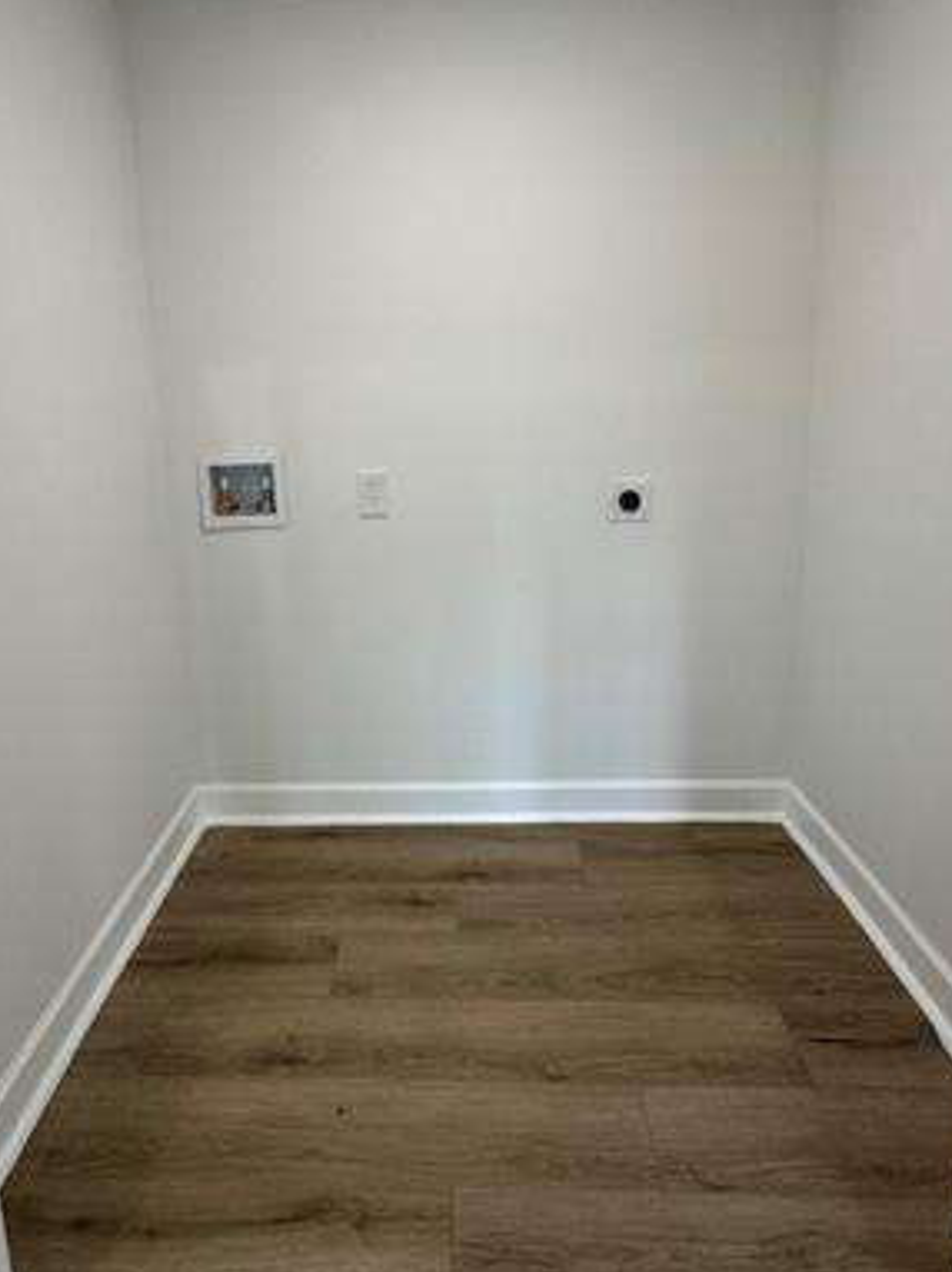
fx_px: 808
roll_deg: +1.9
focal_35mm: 22
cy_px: 533
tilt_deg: -11.7
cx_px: 413
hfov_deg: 60.8
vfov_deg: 75.9
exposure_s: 1/120
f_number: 2.2
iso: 125
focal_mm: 2.22
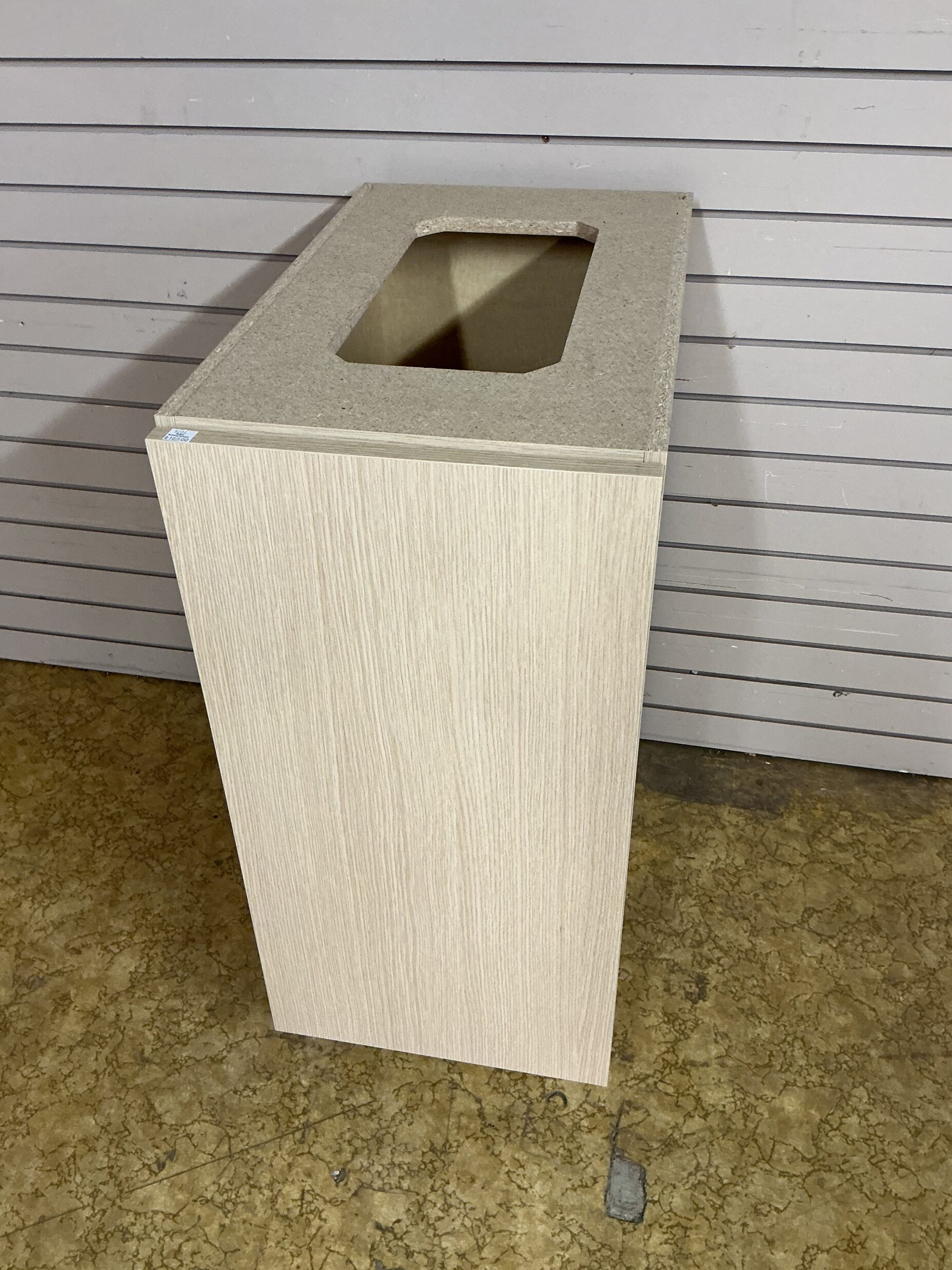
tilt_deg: -34.0
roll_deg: +2.2
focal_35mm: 30
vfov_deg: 60.0
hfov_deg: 46.8
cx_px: 464
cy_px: 617
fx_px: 1100
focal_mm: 3
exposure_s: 1/60
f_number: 1.8
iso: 125
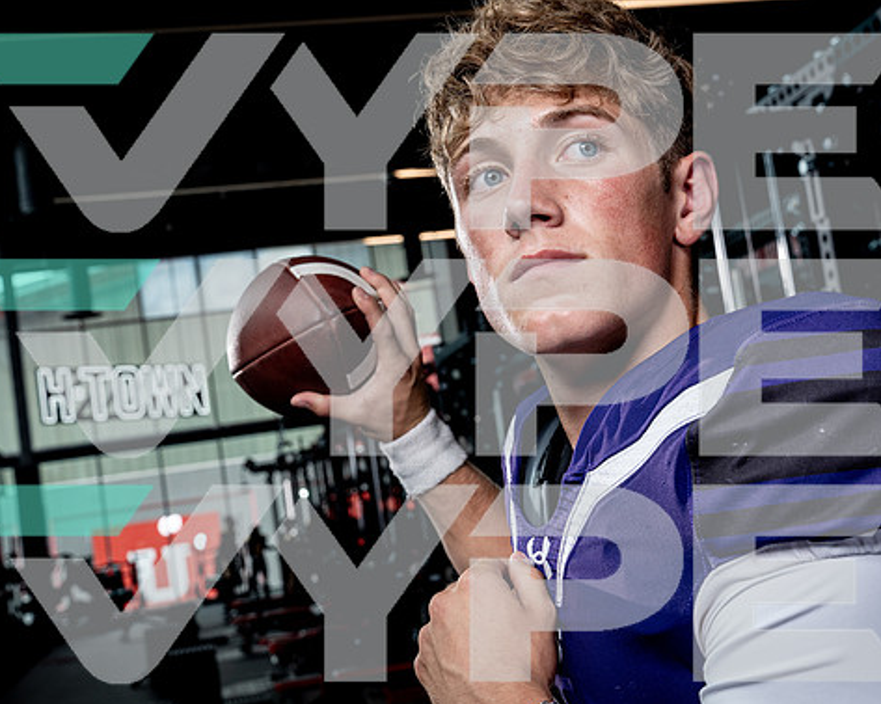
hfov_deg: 35.4
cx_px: 440
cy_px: 359
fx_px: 1381
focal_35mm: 53
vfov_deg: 28.6
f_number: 8
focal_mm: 46
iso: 640
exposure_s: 1/250
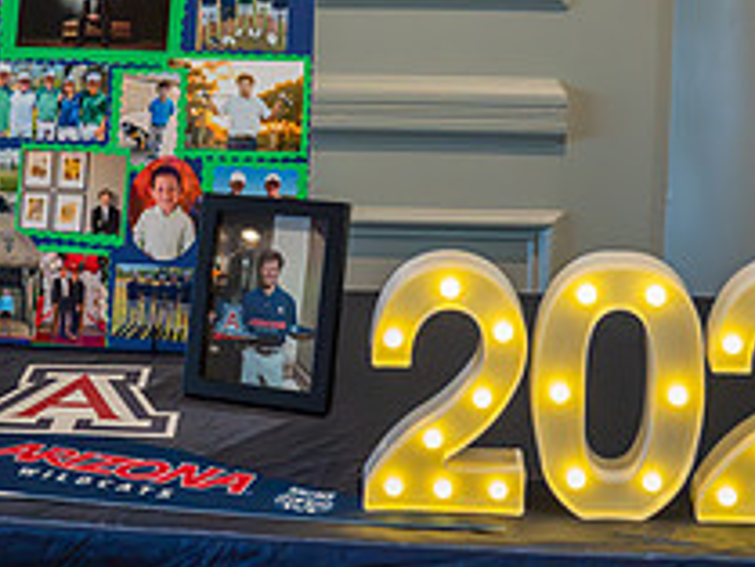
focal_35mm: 70
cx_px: 140
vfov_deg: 20.8
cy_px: 135
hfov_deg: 27.2
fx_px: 1528
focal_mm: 24
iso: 6400
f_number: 2.8
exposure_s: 1/800
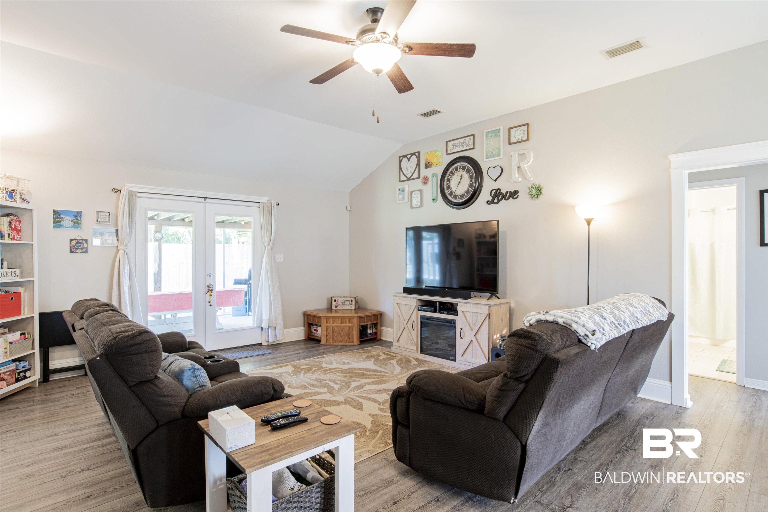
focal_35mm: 18
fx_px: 384
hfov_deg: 90.0
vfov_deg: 67.4
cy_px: 256
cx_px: 384
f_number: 13
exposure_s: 2.5
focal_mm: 18
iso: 100
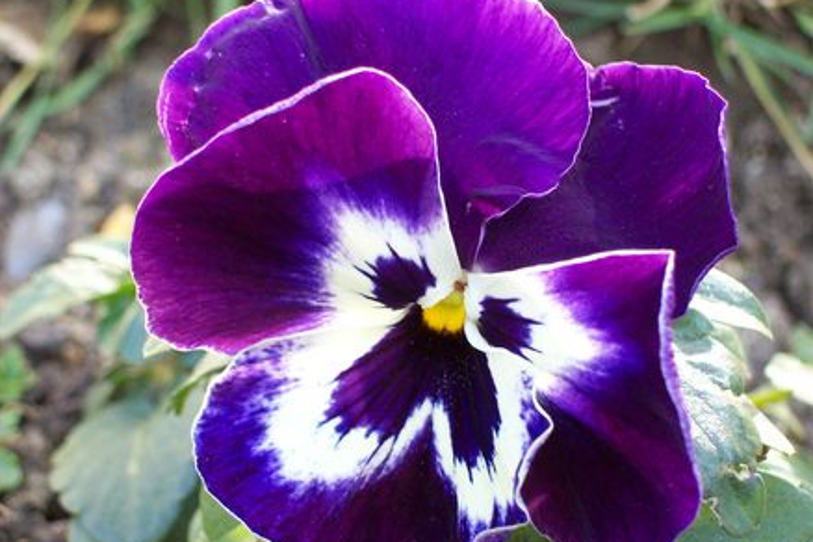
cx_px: 406
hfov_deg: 22.4
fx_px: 2055
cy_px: 280
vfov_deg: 15.0
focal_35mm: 91
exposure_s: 1/79
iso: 159
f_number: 4.3
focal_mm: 14.3
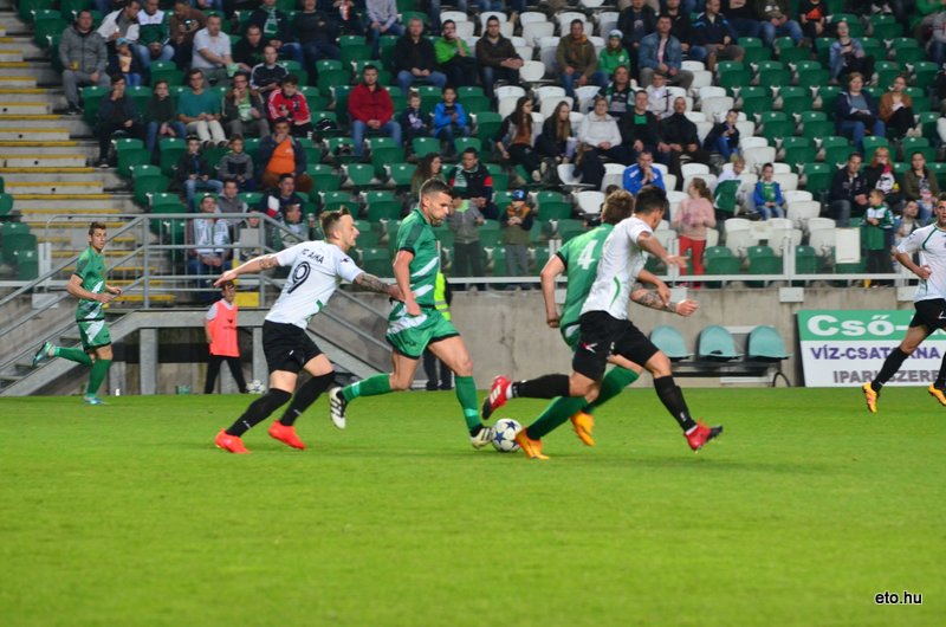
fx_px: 7081
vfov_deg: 5.1
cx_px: 473
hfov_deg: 7.6
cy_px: 314
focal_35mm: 270
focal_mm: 180
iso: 1600
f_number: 5
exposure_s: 1/250
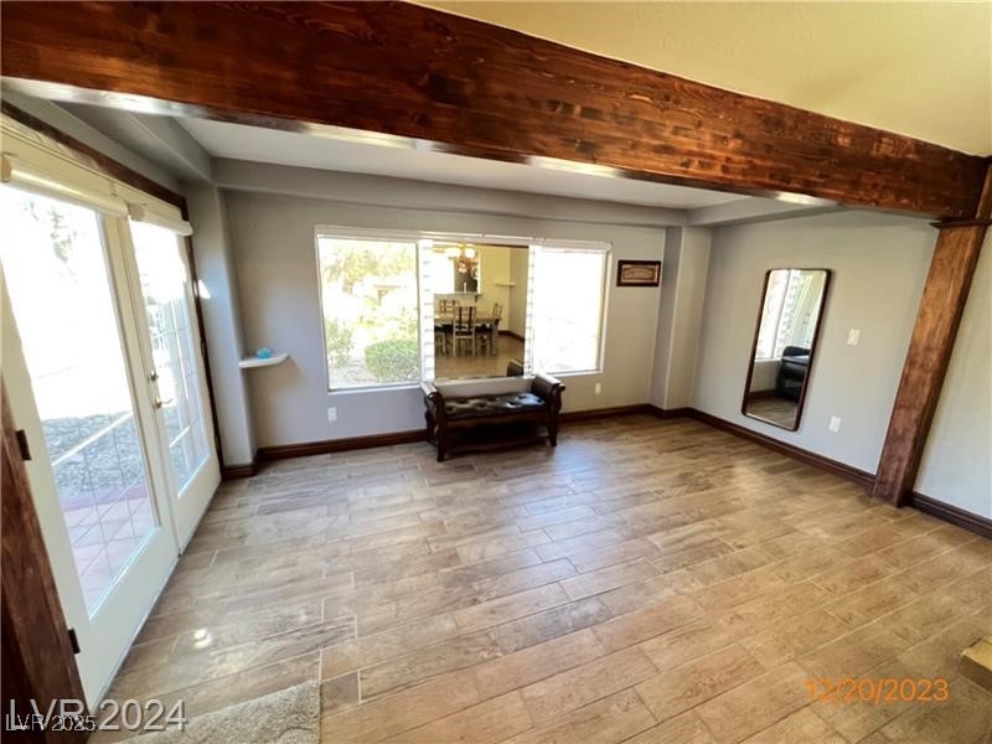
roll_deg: -1.2
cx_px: 496
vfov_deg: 89.9
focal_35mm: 13
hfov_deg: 106.2
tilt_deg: -13.2
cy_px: 372
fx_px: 373
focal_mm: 1.57
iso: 500
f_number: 1.8
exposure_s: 1/60
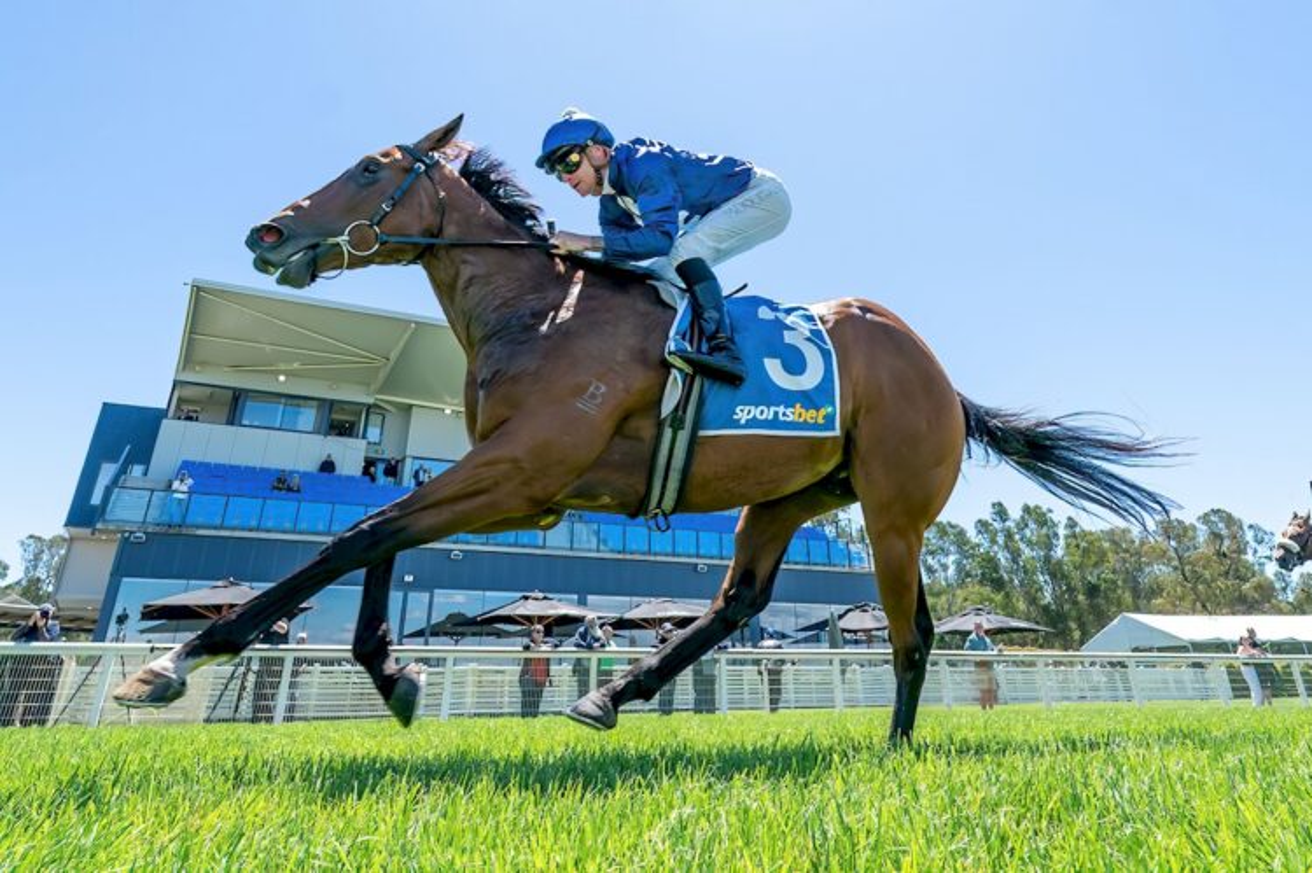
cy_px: 436
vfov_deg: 81.1
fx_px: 510
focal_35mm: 14
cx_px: 656
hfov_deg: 104.3
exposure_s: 1/2000
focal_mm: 14
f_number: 6.3
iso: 640
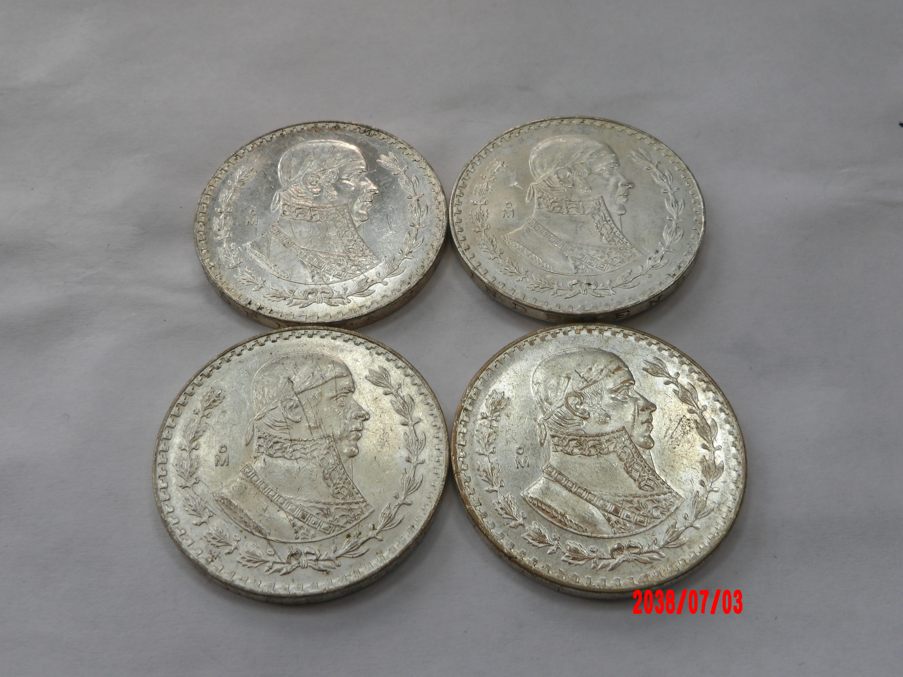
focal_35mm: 34
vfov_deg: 41.8
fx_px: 887
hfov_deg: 54.0
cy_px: 338
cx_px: 452
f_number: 4.5
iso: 100
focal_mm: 6.2
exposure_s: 1/89
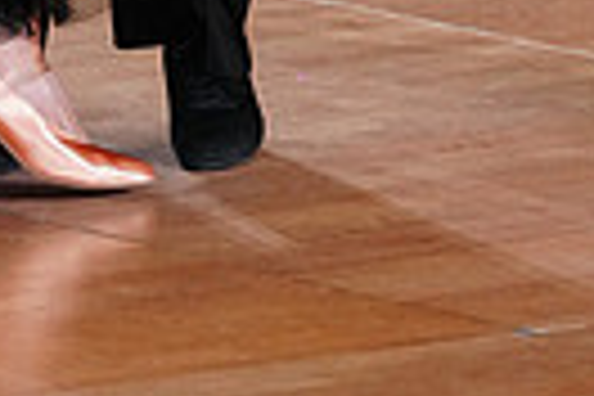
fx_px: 14502
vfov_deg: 1.6
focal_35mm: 879
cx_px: 52
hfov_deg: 2.3
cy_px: -819
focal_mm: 200
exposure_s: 1/640
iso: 2500
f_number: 2.8
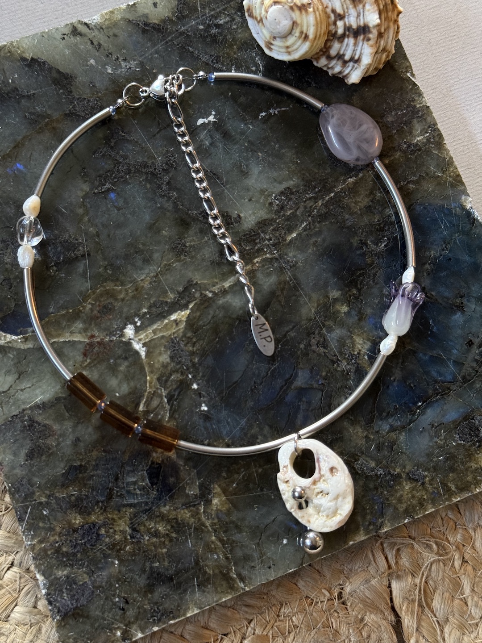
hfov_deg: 30.3
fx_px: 891
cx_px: 241
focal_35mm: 48
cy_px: 322
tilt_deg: -77.7
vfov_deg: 39.7
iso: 200
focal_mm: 6.76
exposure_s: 1/33
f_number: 1.78
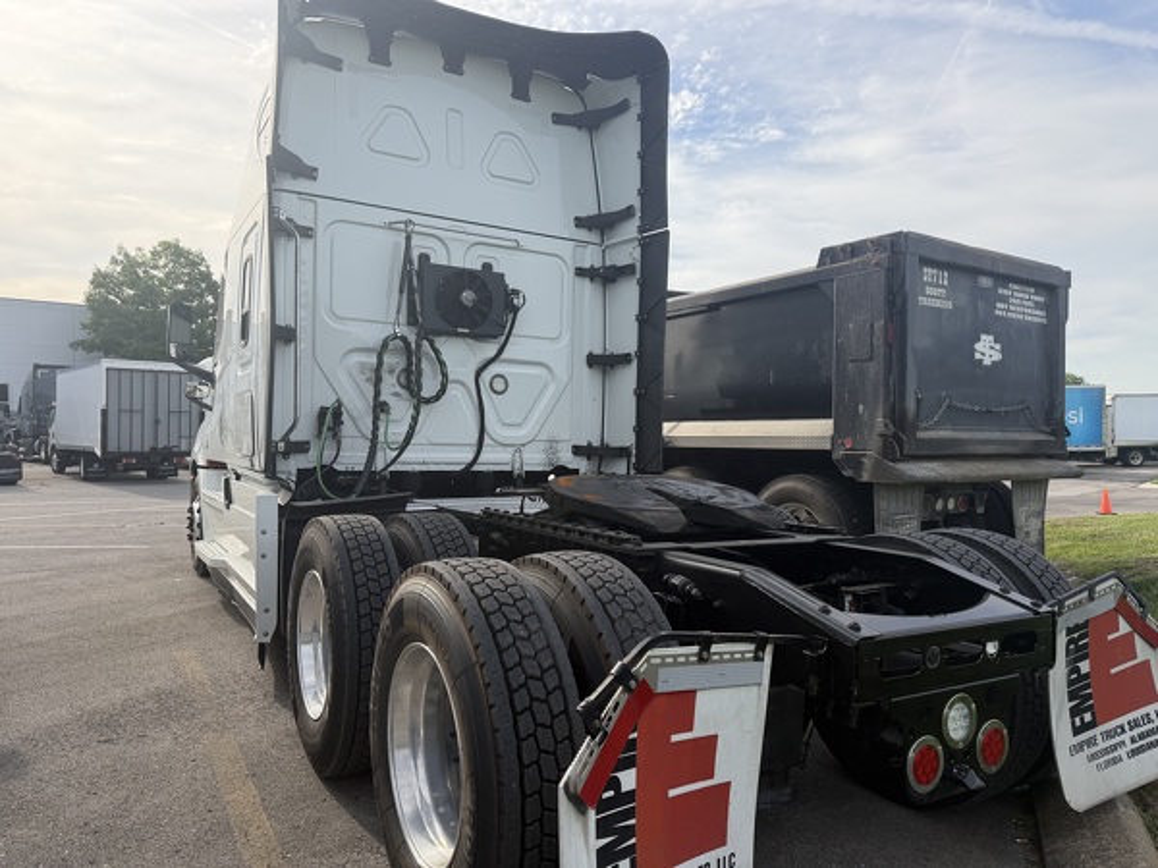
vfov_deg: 56.8
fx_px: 803
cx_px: 579
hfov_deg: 71.6
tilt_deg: -1.2
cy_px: 434
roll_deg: -0.4
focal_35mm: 24
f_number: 1.78
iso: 100
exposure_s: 1/3953
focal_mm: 6.76
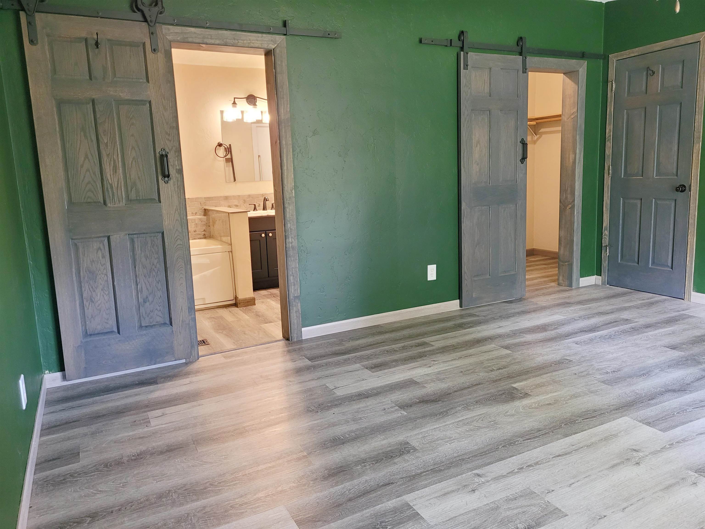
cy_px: 264
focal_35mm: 26
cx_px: 352
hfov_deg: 67.3
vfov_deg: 53.1
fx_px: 530
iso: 320
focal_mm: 5.4
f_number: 1.8
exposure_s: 1/40
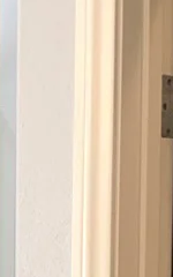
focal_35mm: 131
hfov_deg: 9.5
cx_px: -134
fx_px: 988
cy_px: 339
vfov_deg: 15.3
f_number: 1.8
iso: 64
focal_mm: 3
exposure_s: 1/60
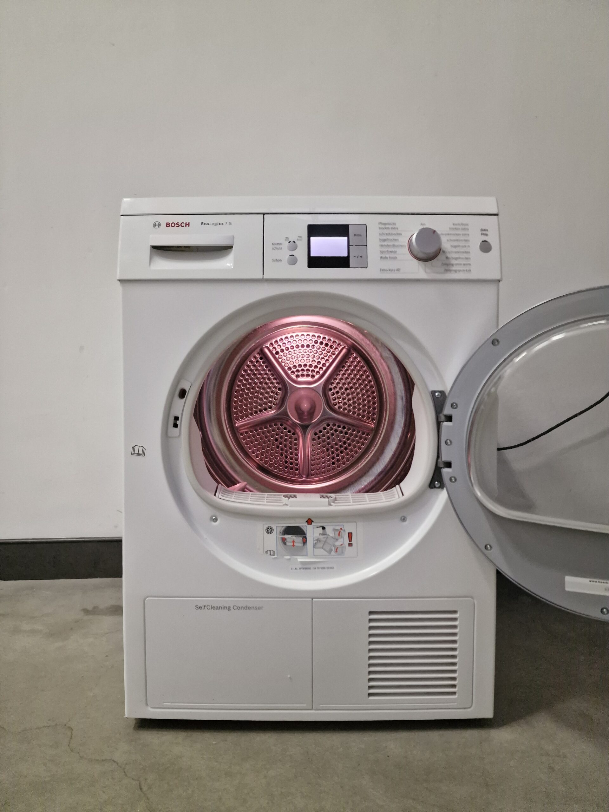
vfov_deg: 73.9
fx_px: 540
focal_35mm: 23
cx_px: 304
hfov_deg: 58.9
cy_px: 406
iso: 1000
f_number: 1.8
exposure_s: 1/100
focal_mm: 6.4
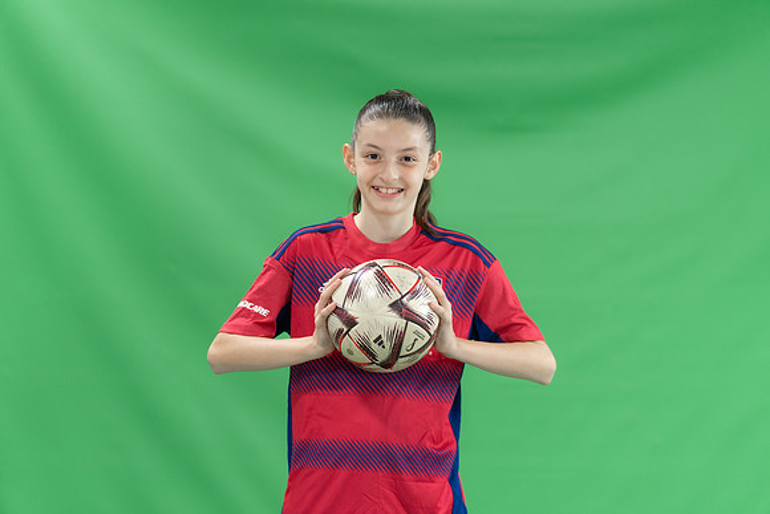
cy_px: 257
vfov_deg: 8.8
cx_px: 385
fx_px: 3337
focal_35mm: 156
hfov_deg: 13.2
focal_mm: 156
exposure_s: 1/250
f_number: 2.8
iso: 1000
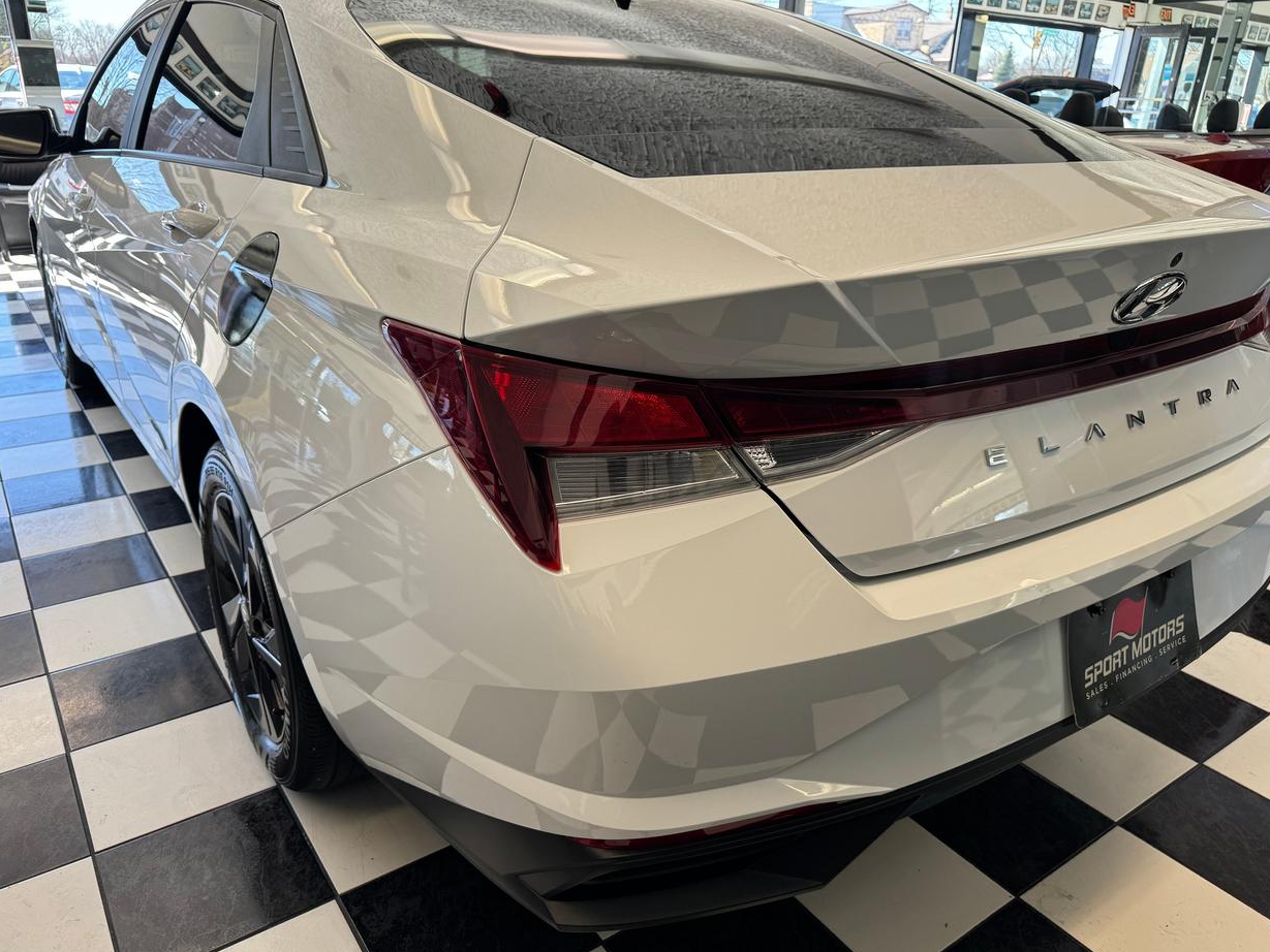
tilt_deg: -21.0
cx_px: 622
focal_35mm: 25
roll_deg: -1.5
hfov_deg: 69.4
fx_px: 917
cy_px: 476
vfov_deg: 54.9
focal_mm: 6.76
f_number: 1.78
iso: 64
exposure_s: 1/173
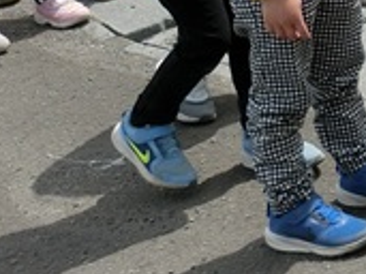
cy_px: -104
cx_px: 727
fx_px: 1426
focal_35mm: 135
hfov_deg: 12.8
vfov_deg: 10.7
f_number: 3.5
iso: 80
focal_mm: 4.5
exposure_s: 1/800
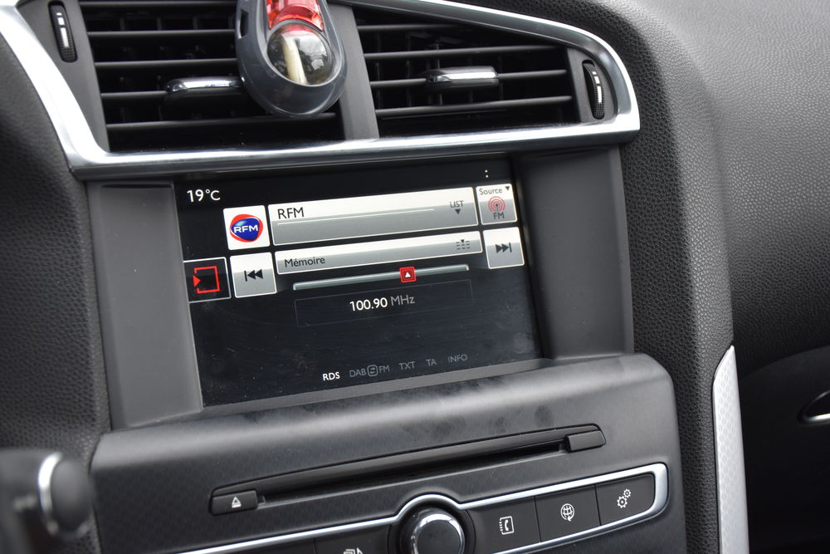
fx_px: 1176
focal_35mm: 51
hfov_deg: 38.9
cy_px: 277
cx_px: 415
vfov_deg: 26.5
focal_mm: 34
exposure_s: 1/125
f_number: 5.6
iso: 400
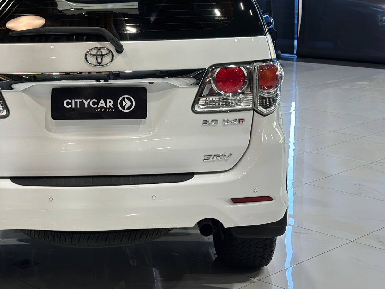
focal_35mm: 74
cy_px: 105
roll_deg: +0.7
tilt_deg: -10.1
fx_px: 823
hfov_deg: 26.0
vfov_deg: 19.9
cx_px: 101
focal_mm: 6.86
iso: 125
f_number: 1.78
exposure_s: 1/120
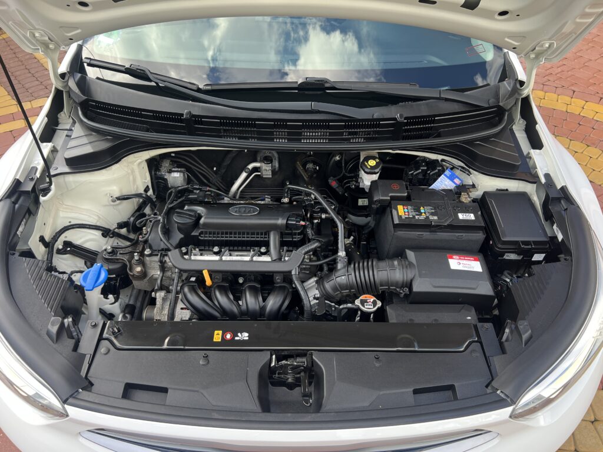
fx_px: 453
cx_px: 302
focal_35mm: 26
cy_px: 226
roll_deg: -1.0
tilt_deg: -43.1
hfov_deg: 67.3
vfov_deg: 53.1
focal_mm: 5.7
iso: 40
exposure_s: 1/249
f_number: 1.5
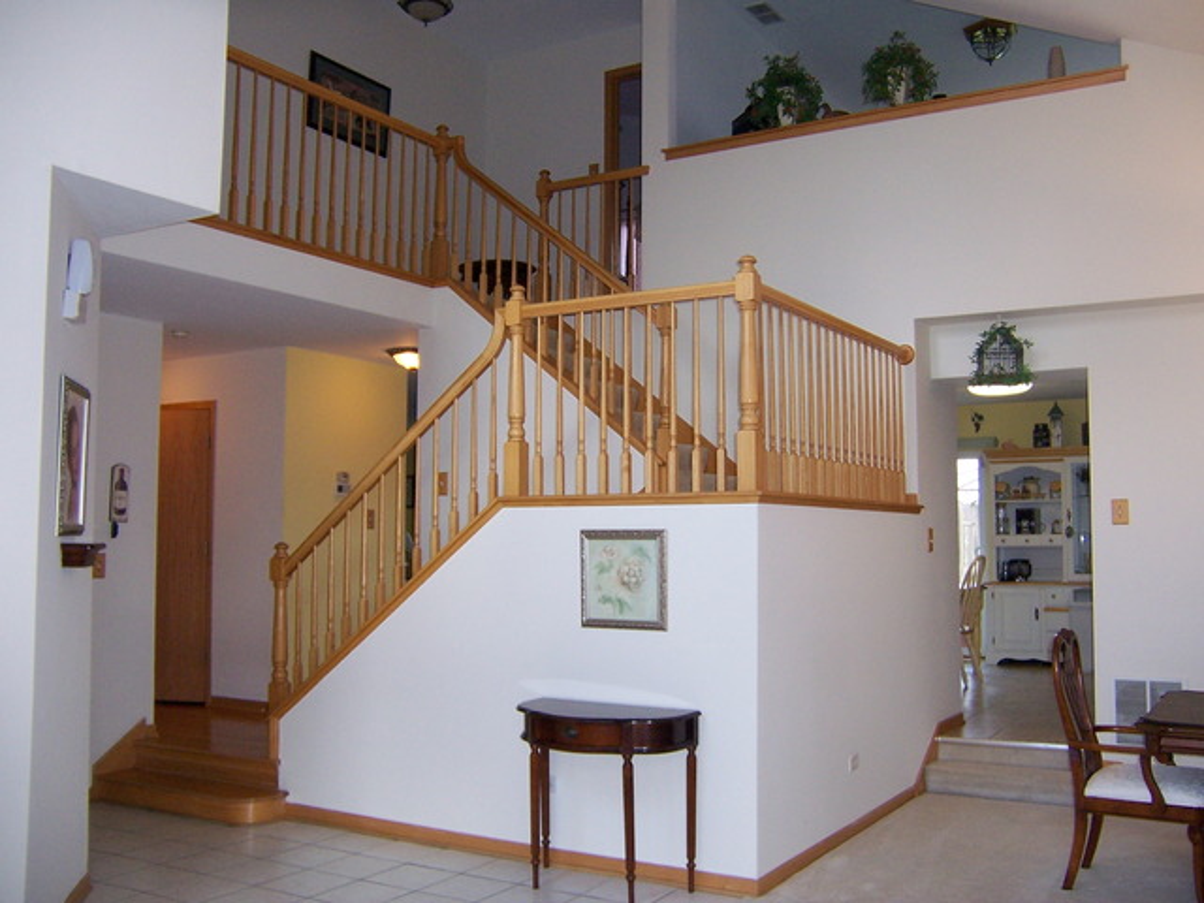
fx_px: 1148
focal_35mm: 33
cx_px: 602
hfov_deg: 55.4
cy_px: 452
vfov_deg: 42.9
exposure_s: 1/60
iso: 140
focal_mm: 5.5
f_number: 2.8
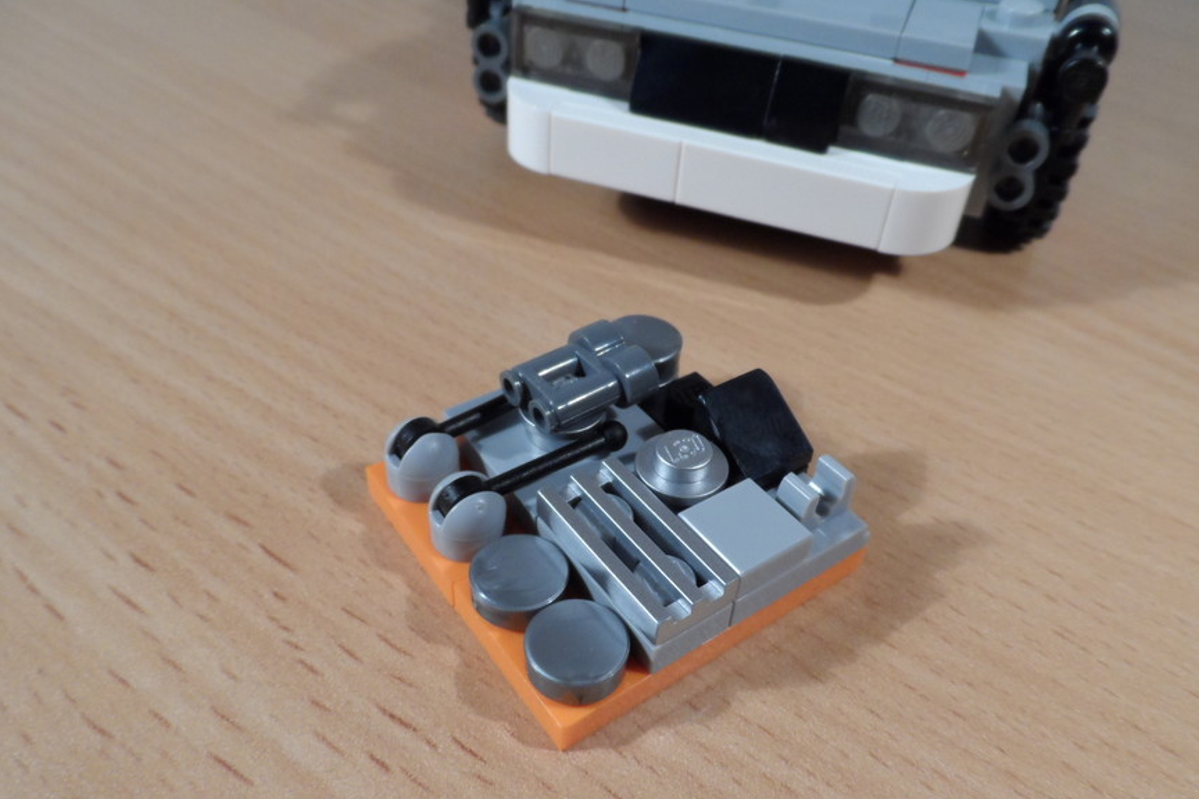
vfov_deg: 49.4
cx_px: 616
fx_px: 866
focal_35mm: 26
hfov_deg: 69.4
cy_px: 450
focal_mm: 4
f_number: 3.2
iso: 200
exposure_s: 1/45
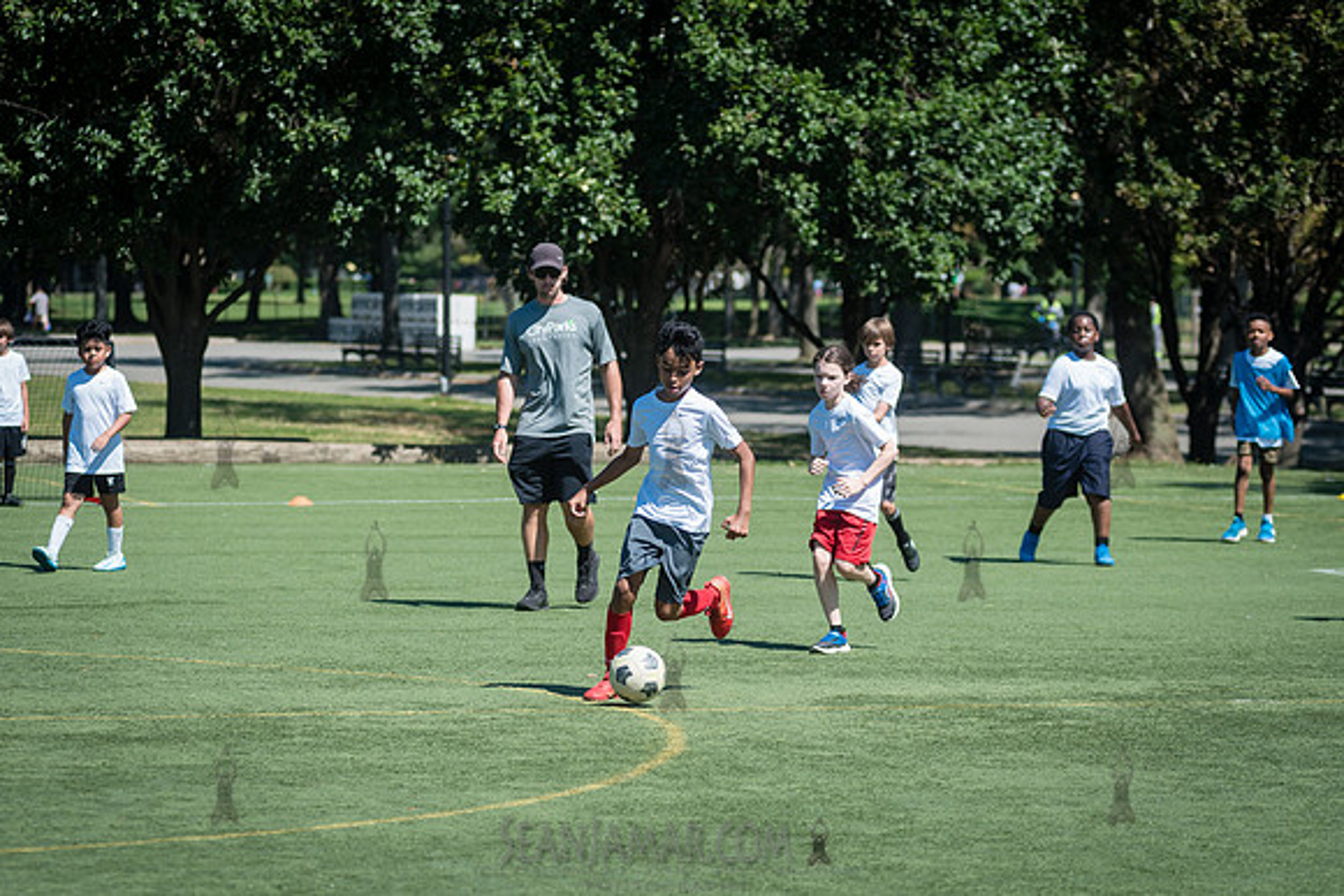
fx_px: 5379
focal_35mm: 144
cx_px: 648
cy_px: 533
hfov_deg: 14.2
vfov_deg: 9.5
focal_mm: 120
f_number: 4
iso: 200
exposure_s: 1/1600
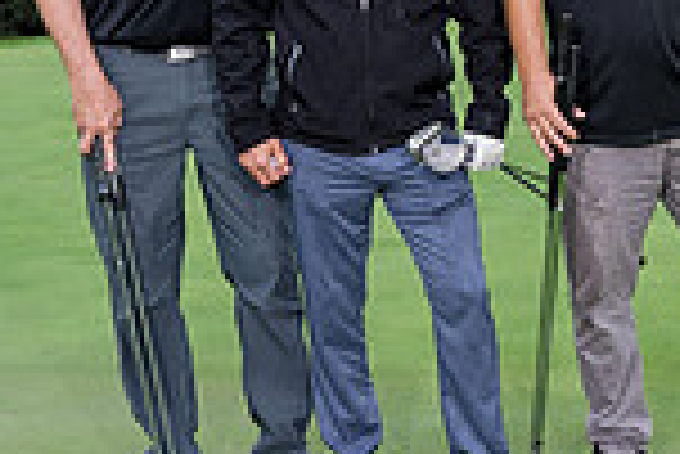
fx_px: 1739
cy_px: -34
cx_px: 675
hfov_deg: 21.4
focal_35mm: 92
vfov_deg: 14.6
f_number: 5.6
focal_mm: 24
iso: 400
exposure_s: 1/400
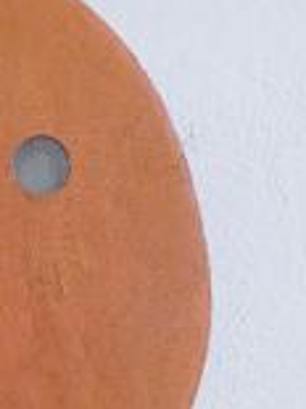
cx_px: -47
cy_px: 348
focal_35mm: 116
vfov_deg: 16.8
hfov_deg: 12.5
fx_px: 1369
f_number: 3.9
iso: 400
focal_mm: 8
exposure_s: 1/30
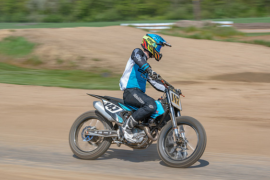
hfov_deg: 19.8
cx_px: 138
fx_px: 773
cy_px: 91
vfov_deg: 13.3
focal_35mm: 103
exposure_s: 1/160
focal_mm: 100
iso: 100
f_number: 8
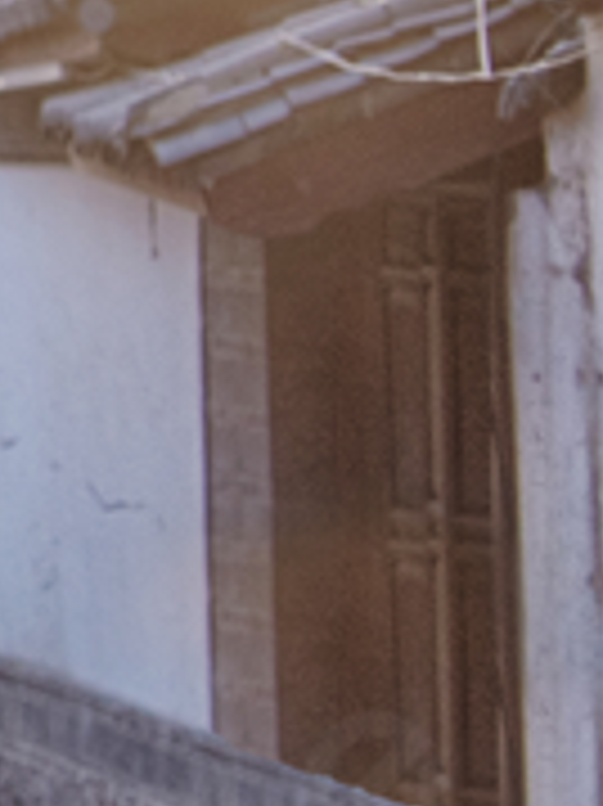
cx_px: -1894
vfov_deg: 8.5
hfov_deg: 5.6
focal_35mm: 226
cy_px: -534
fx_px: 5255
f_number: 1.8
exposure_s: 1/800
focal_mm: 35
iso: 100
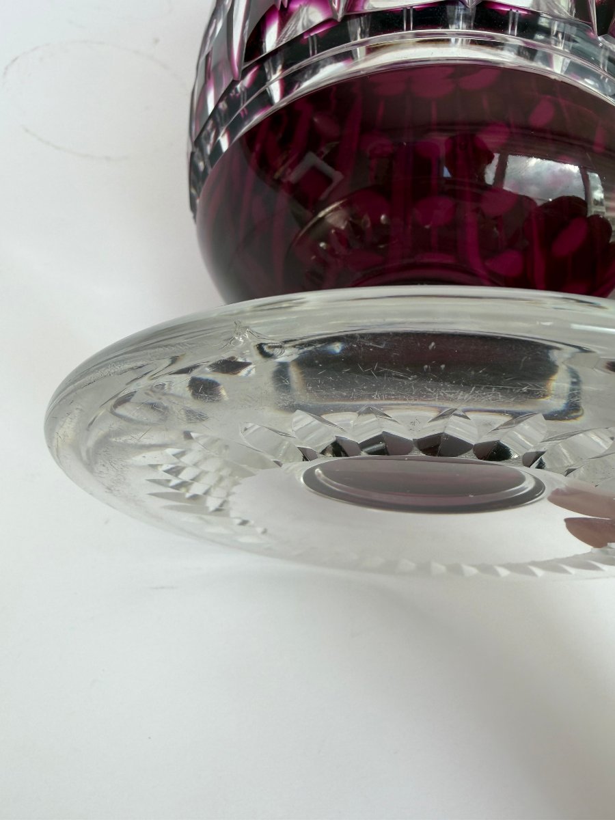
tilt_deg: -51.6
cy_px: 410
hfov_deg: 53.1
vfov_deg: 67.3
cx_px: 308
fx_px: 616
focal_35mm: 26
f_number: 2.2
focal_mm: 2.22
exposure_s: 1/160
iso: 40
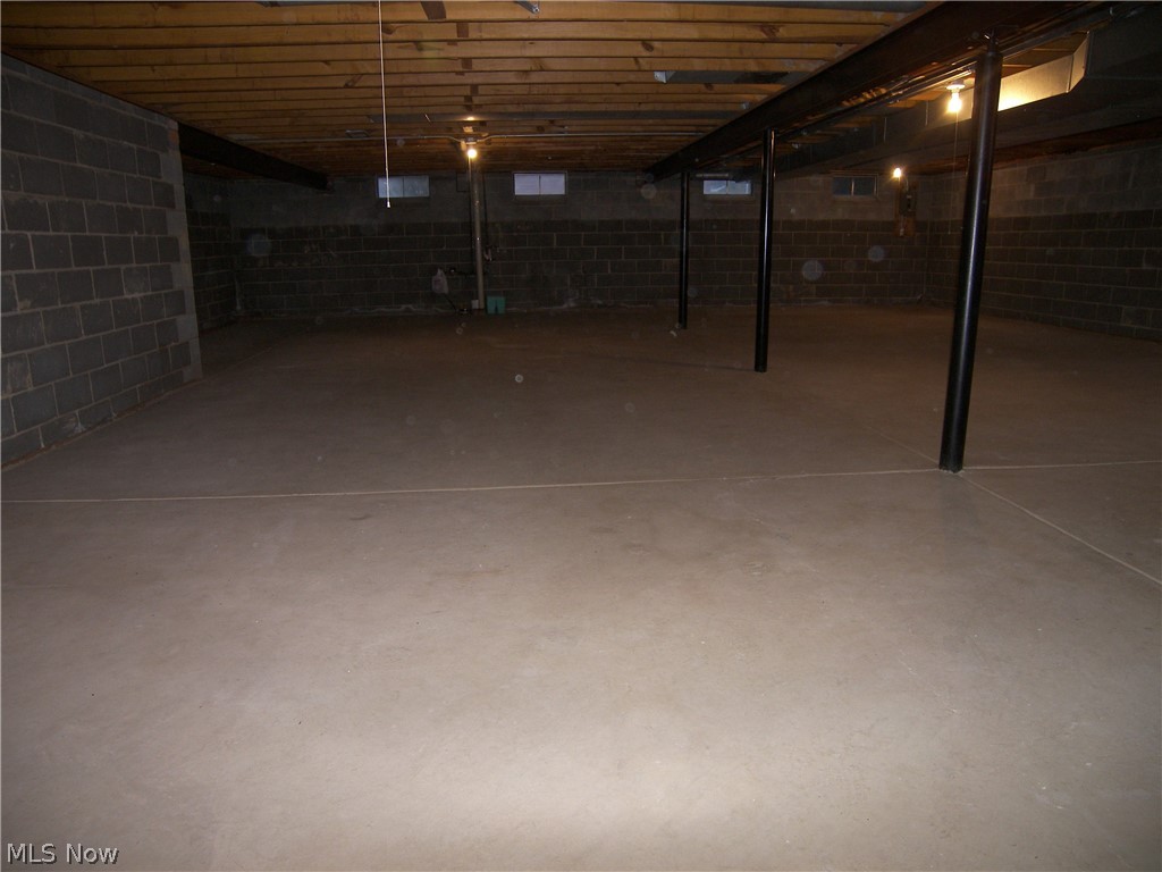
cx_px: 581
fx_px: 806
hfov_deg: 71.6
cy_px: 436
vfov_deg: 56.8
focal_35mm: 24
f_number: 2.8
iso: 100
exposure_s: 1/30
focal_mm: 5
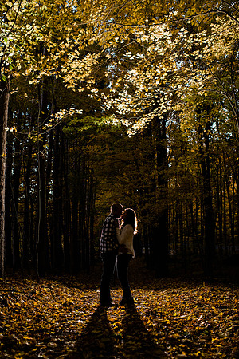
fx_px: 349
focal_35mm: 35
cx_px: 120
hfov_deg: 37.9
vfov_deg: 54.4
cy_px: 180
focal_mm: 35
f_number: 2.8
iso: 320
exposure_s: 1/200
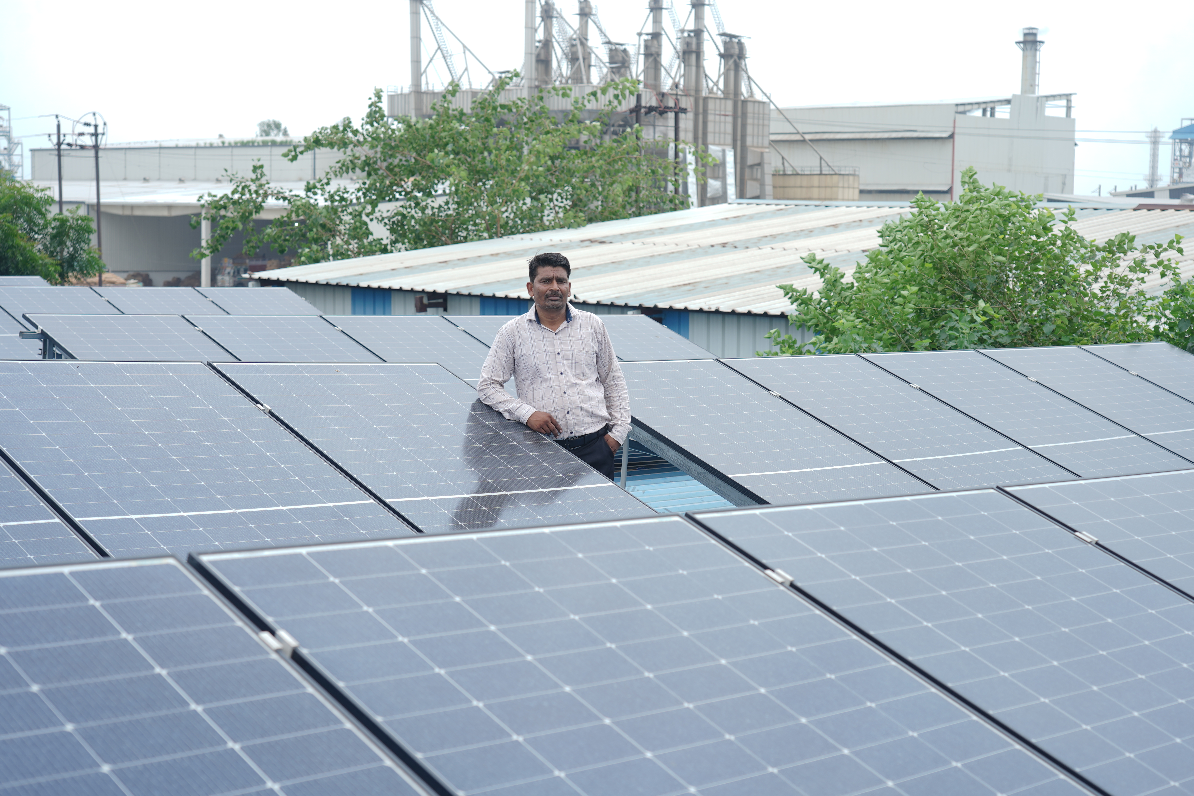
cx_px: 597
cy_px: 398
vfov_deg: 26.0
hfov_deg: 38.2
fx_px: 1725
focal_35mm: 52
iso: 50
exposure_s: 1/125
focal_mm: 52
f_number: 5
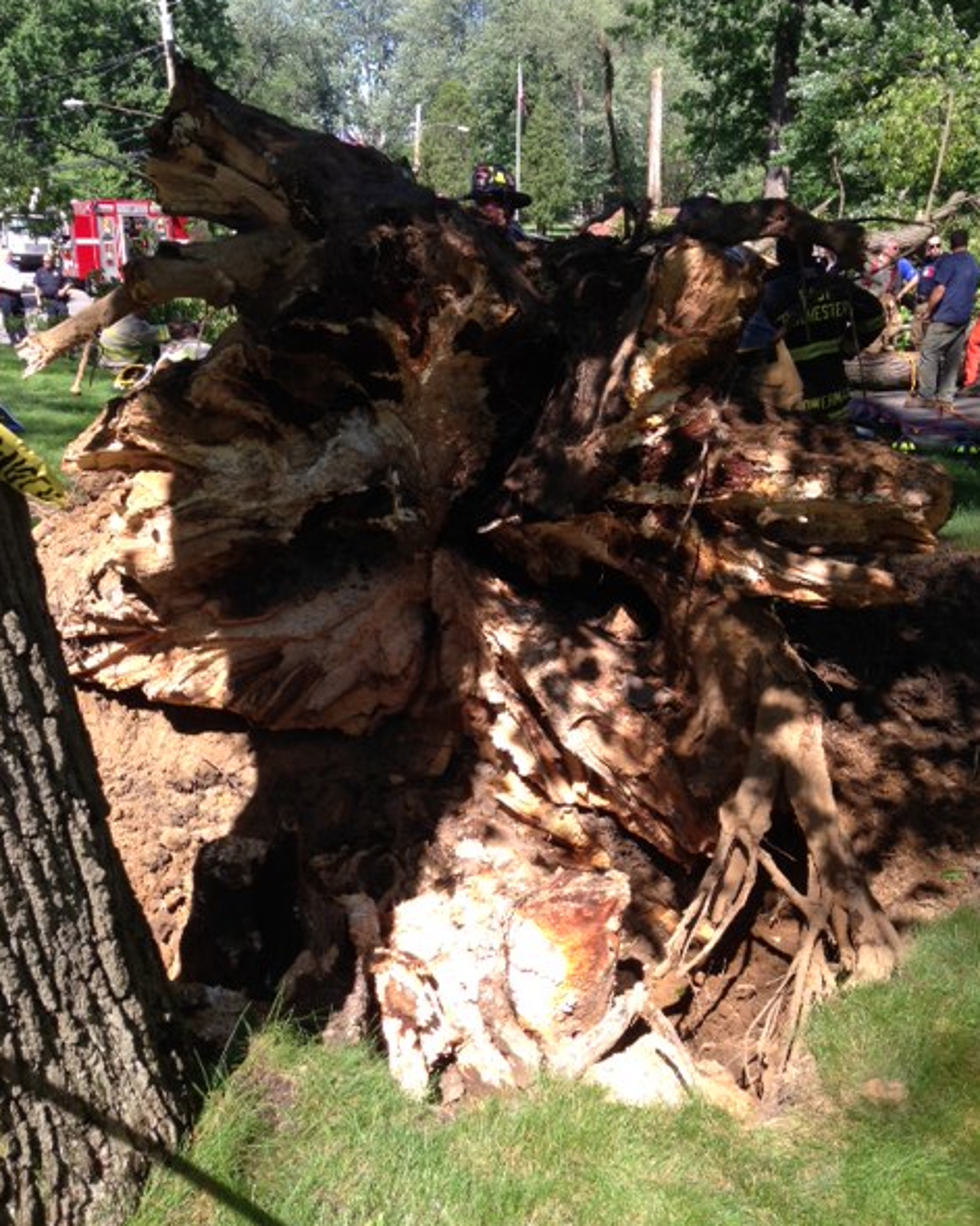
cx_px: 491
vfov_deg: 51.5
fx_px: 1269
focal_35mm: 35
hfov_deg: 42.2
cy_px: 614
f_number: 2.4
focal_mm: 4.13
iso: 50
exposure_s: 1/516
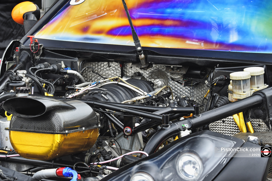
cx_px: 136
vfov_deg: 13.0
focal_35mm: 105
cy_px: 90
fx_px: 793
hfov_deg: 19.5
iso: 220
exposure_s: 1/50
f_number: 6.3
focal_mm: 70
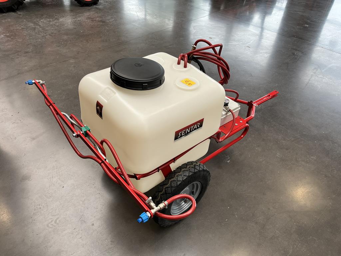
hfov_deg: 67.3
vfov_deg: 53.1
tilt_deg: -39.2
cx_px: 170
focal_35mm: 26
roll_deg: -4.1
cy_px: 128
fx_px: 256
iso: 40
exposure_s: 1/286
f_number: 1.6
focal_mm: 5.1
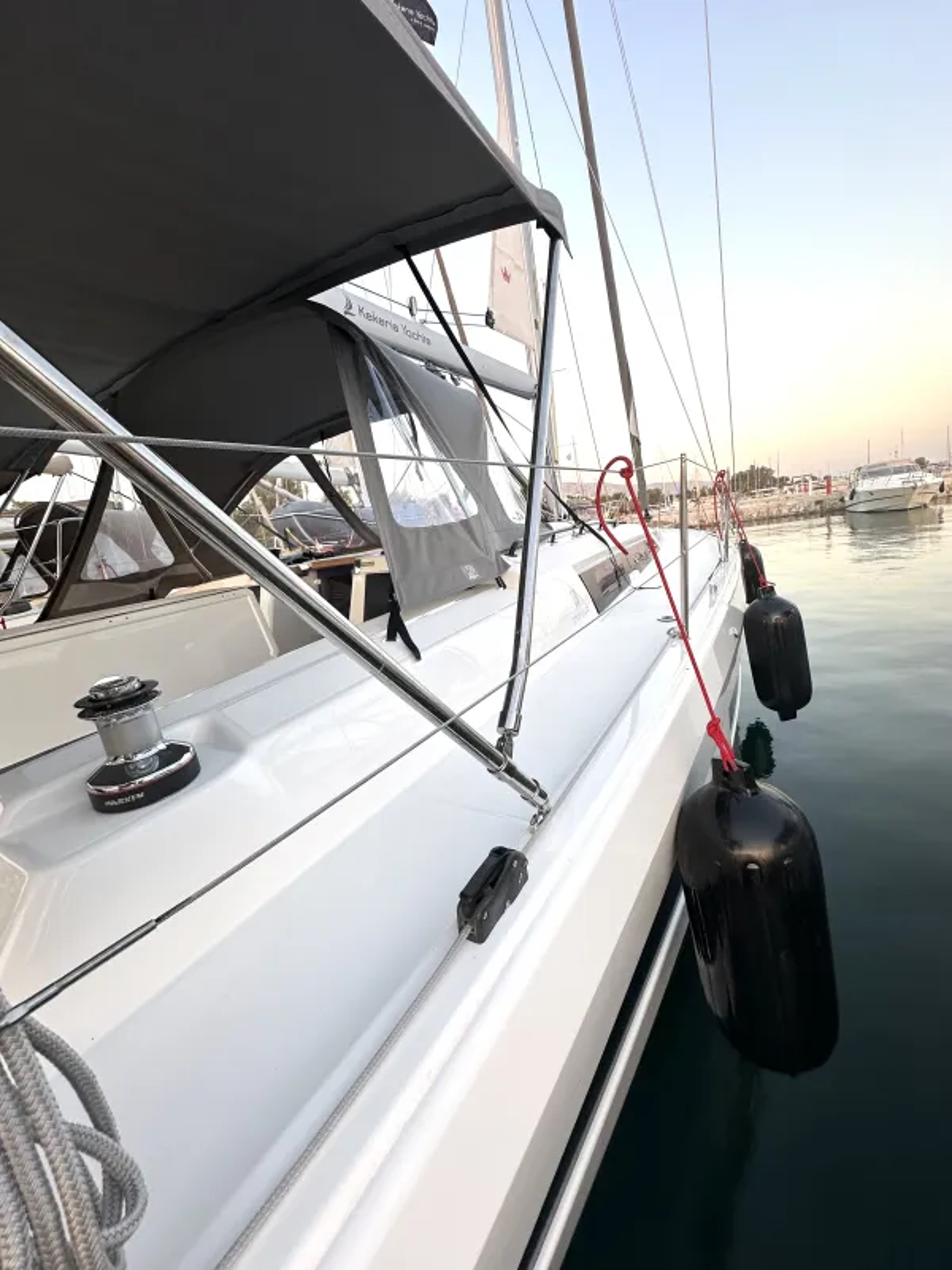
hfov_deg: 85.7
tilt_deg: -11.0
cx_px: 476
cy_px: 635
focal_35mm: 14
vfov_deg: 102.1
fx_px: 513
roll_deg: +7.7
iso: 40
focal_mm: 2.22
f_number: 2.2
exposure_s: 1/170
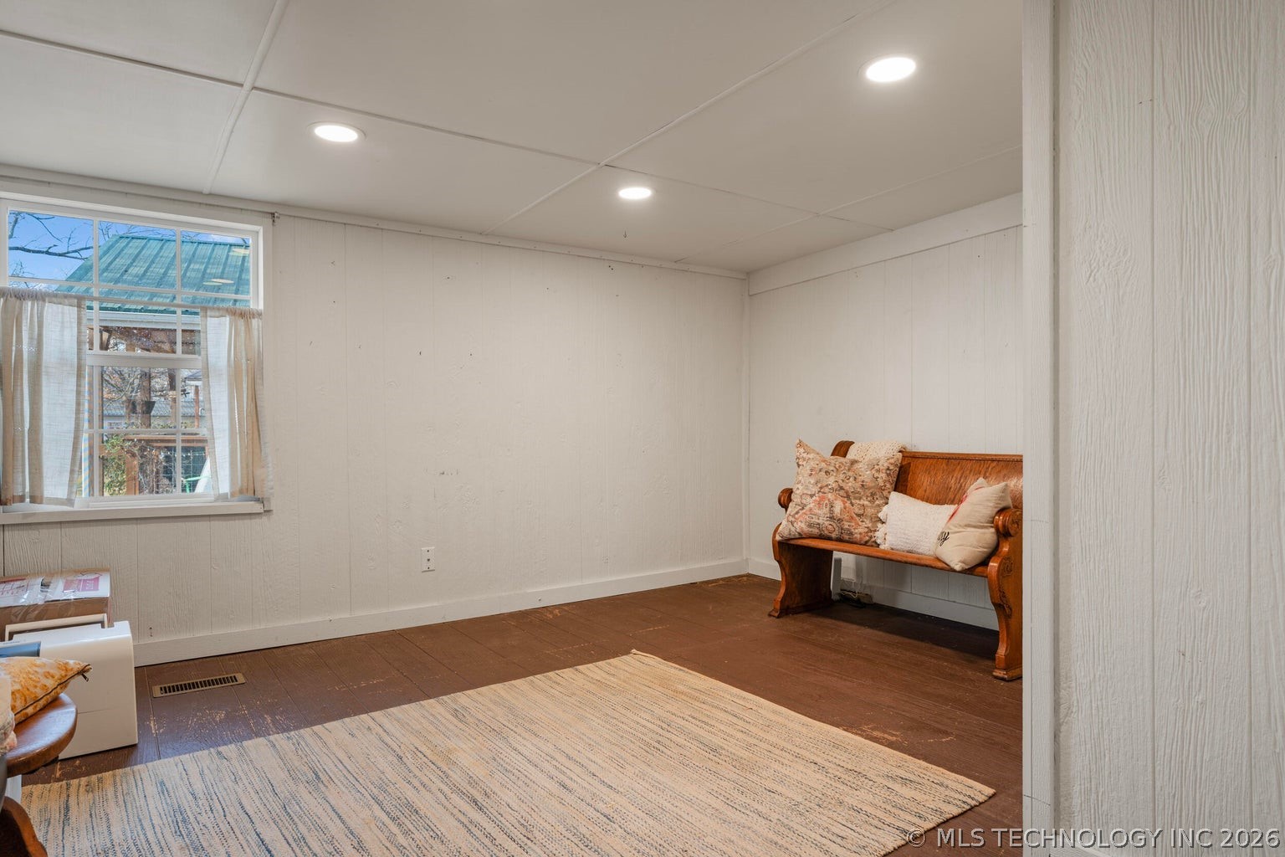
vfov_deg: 60.9
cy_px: 428
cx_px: 642
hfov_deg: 82.9
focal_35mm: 20
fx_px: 728
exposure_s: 1/4
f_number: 8
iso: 160
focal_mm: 20.4
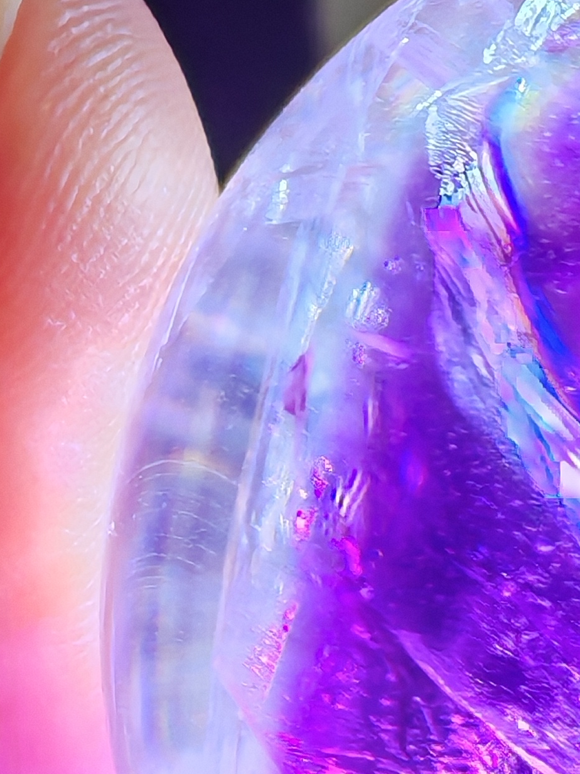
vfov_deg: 9.2
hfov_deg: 6.8
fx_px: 4828
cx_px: 897
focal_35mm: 216
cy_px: 481
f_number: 1.95
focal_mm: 5.52
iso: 80
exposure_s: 1/91
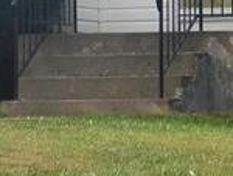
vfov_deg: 4.8
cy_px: -207
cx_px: 11
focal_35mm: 307
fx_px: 2070
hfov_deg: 6.4
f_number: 3.7
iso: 125
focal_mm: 8
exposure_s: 1/400
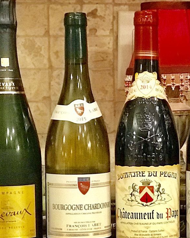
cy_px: 138
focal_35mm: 123
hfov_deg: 12.3
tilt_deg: -5.9
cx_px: 214
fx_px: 865
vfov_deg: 15.6
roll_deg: +0.4
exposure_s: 1/59
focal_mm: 6.6
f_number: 2.8
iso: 1250
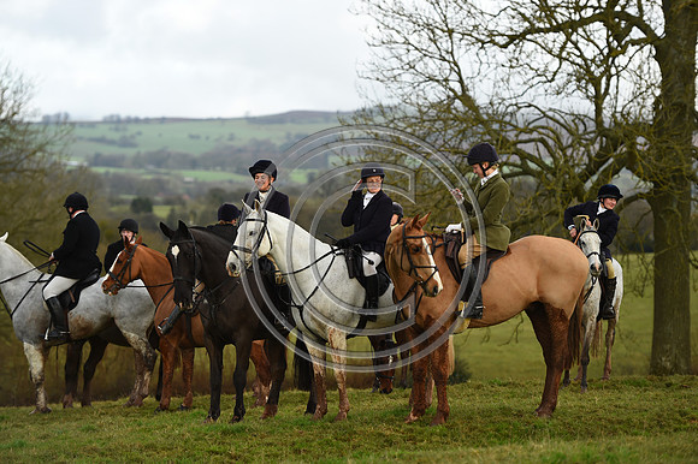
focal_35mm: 130
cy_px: 232
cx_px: 349
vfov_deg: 10.5
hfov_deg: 15.8
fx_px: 2519
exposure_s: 1/1000
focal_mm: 130
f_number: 3.2
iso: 320
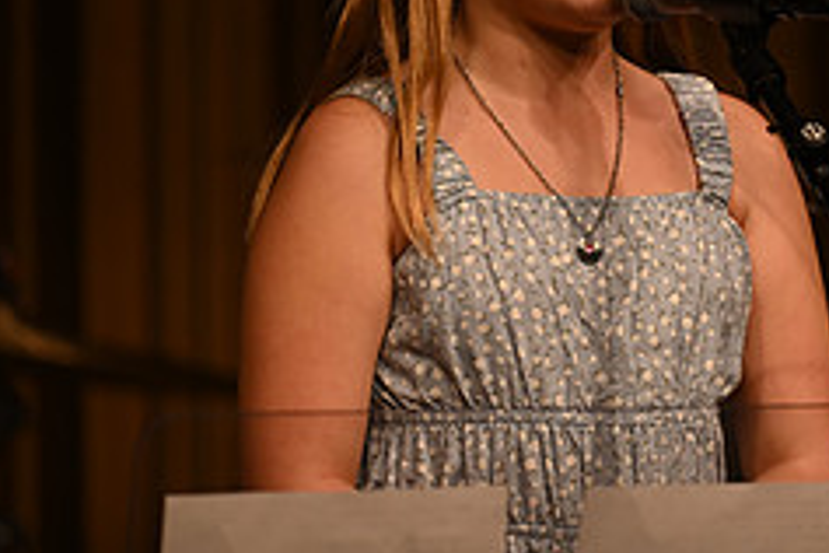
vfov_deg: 2.8
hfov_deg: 4.2
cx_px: 777
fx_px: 11283
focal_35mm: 490
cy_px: 82
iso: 640
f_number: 2.8
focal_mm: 200
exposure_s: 1/400
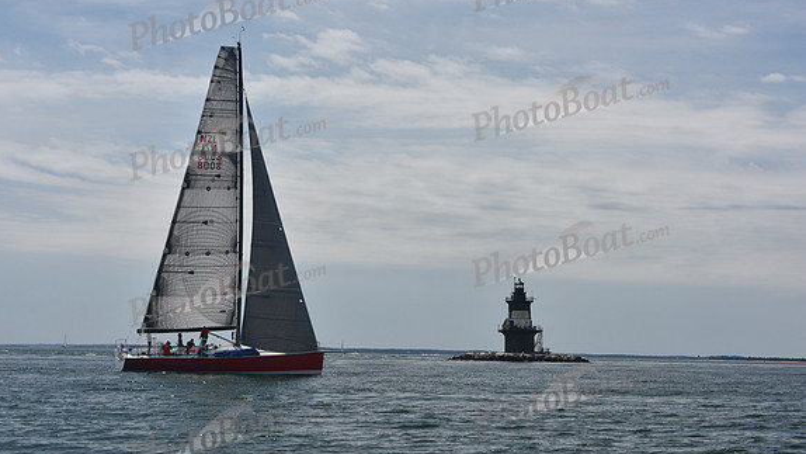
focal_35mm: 91
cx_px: 400
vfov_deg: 13.3
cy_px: 197
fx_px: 1945
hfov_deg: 23.4
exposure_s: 1/800
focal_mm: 86
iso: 250
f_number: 8
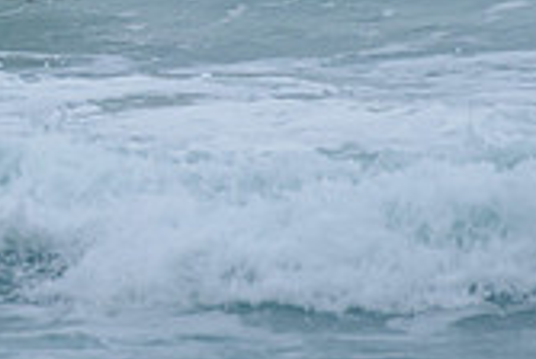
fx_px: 31650
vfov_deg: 0.7
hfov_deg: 1.0
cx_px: -254
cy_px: -214
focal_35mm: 2122
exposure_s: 1/1250
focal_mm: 500
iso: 560
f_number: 5.6
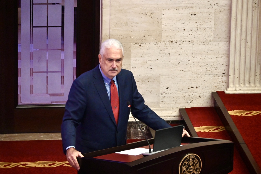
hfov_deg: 8.9
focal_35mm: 232
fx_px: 1682
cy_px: 87
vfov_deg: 5.9
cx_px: 130
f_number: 5.3
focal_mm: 155
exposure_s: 1/160
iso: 4000
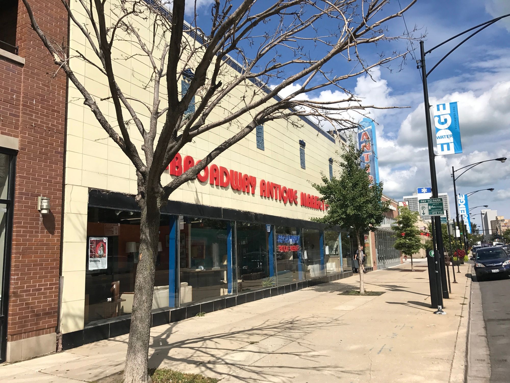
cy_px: 192
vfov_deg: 49.7
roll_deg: +1.6
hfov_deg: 63.4
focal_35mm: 28
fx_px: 413
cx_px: 255
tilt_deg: +8.8
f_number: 1.8
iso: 20
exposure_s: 1/3300
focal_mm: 3.99
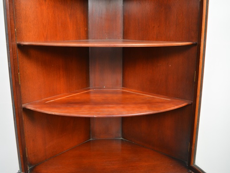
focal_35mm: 33
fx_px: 219
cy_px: 85
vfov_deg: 42.9
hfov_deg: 55.3
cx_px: 112
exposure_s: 1/30
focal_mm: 20
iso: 1400
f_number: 3.8
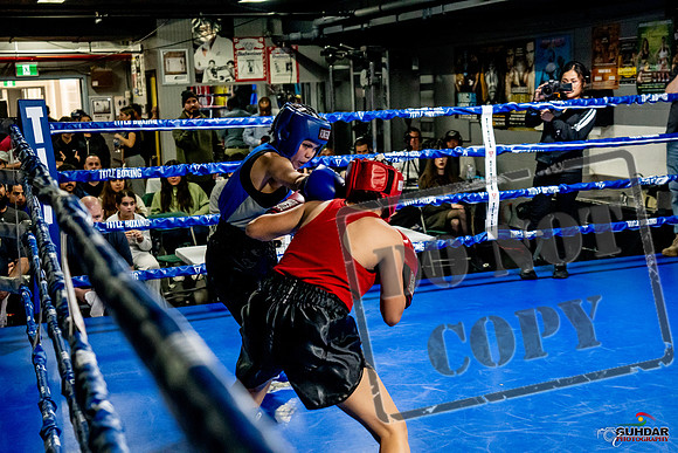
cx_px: 339
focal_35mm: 52
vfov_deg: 26.0
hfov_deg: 38.2
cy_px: 226
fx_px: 980
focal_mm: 35
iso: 5000
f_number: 2.8
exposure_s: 1/800
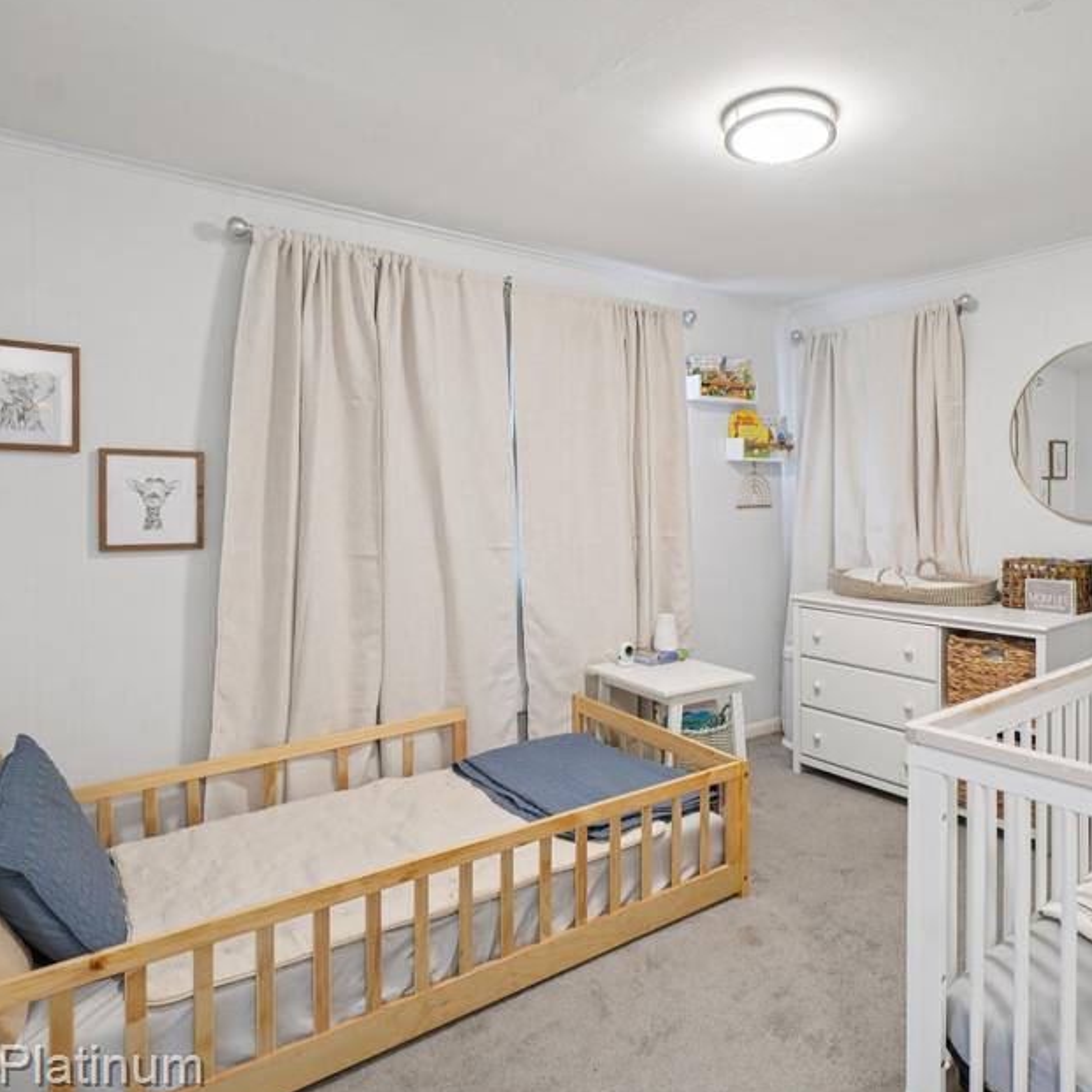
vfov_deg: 72.0
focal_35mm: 21
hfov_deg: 71.1
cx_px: 672
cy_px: 503
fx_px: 749
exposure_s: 1/8
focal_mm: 10
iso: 400
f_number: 8
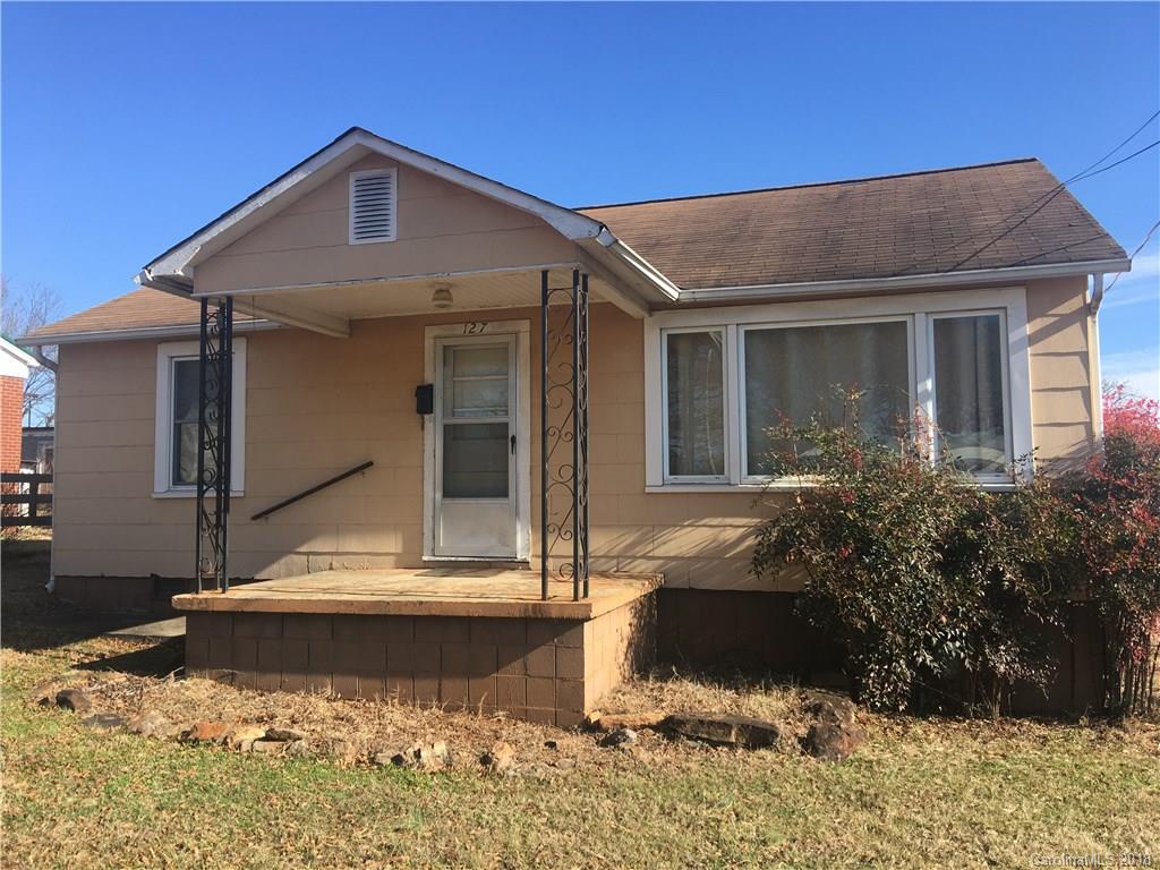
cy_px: 435
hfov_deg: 61.7
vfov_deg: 48.2
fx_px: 972
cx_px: 580
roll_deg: +0.6
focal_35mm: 29
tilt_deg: +3.9
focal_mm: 4.15
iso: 25
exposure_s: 1/785
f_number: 2.2
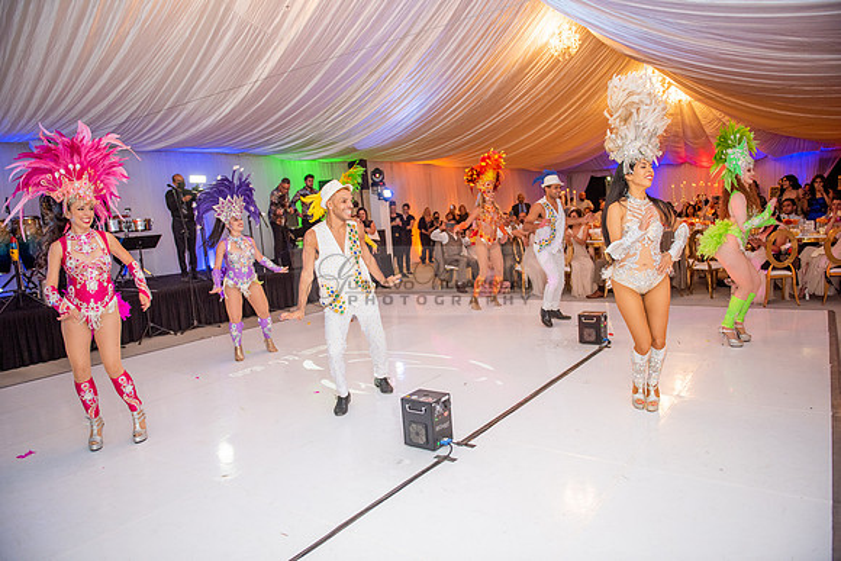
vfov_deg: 53.2
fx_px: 561
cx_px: 420
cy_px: 280
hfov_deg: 73.7
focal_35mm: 24
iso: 1000
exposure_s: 1/160
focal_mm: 24
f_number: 2.8
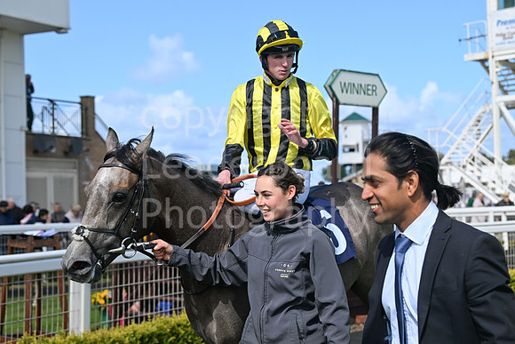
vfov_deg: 19.5
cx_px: 258
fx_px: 1002
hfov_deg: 28.8
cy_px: 172
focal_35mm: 70
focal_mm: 70
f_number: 5.6
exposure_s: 1/2000
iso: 400
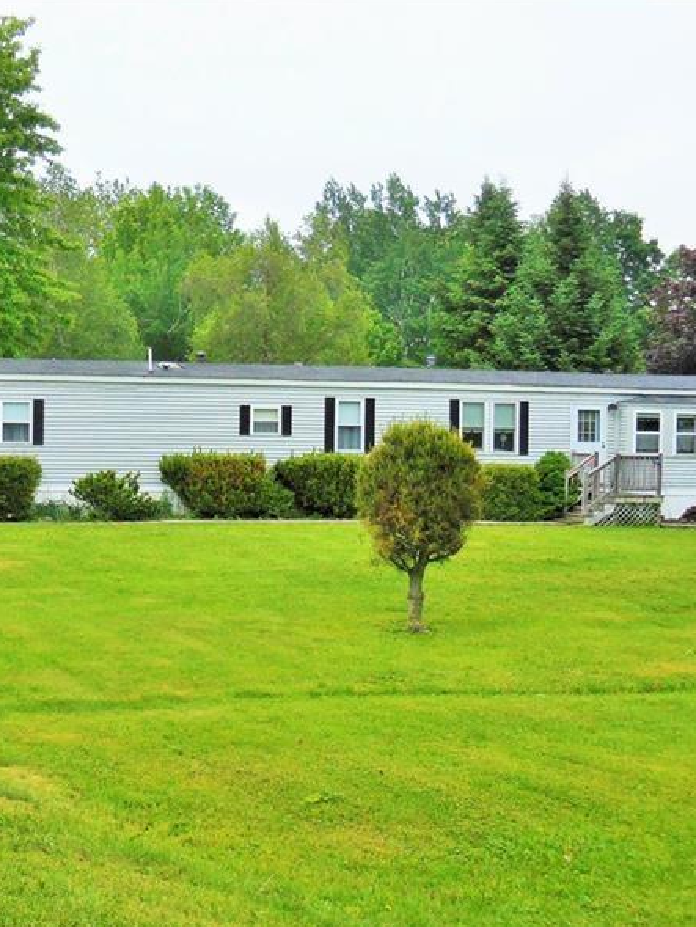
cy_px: 464
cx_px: 168
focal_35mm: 61
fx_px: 1634
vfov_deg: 31.7
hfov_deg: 23.8
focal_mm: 8.1
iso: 280
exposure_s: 1/60
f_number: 4.2
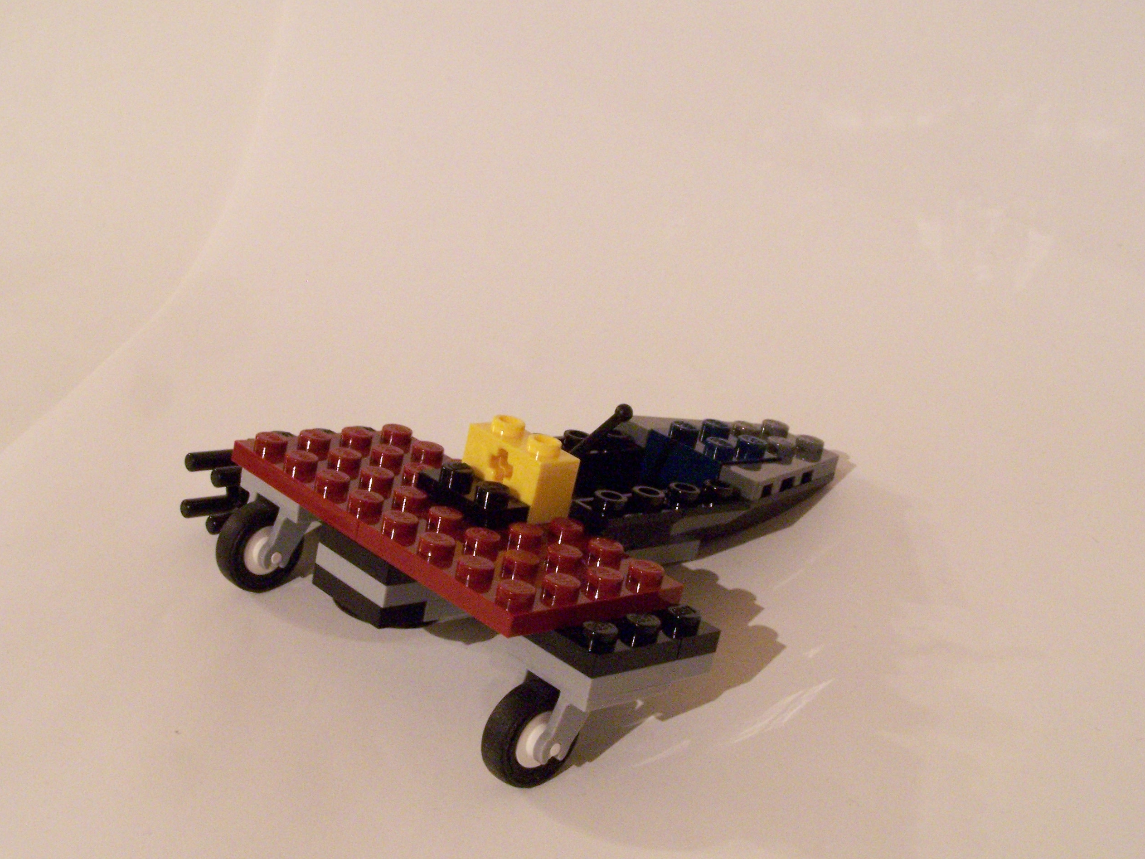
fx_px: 1720
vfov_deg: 28.0
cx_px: 574
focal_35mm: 52
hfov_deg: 36.8
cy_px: 437
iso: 400
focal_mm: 8.5
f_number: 8
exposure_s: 1/2
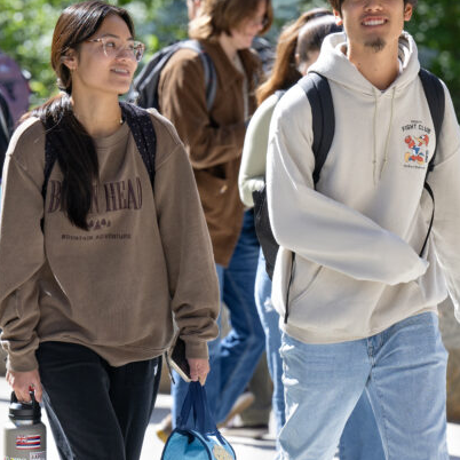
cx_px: 335
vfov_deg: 5.1
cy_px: 114
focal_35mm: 346
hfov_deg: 5.1
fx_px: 5202
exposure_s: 1/800
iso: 200
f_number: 4.5
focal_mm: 160
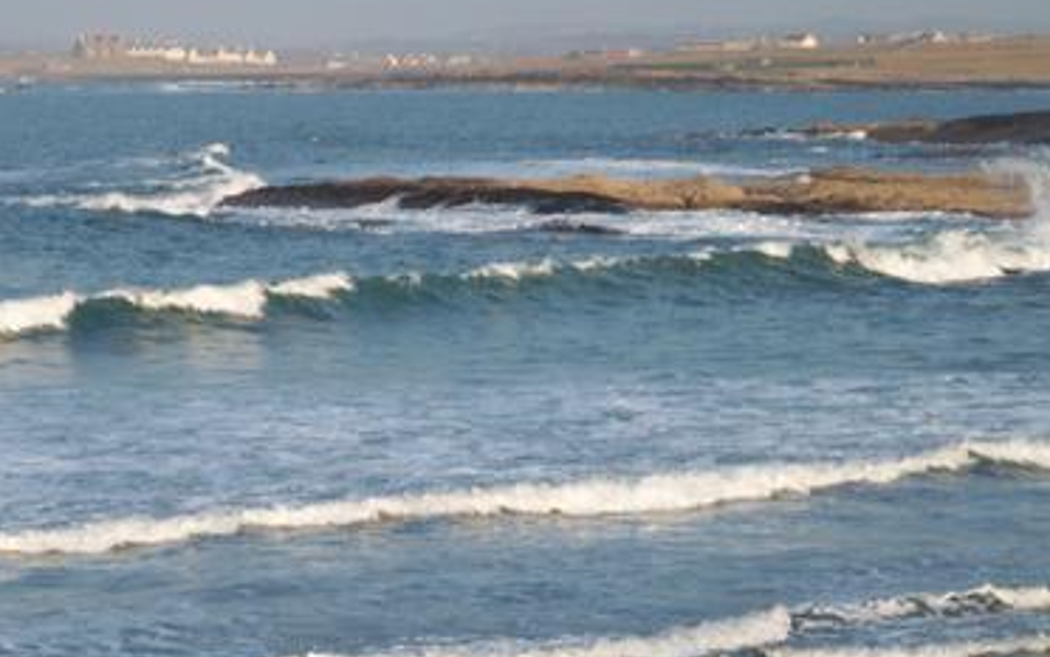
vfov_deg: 7.2
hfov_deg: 11.4
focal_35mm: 183
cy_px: 226
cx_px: 478
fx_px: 5240
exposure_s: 1/200
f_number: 4.4
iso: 50
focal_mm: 19.2
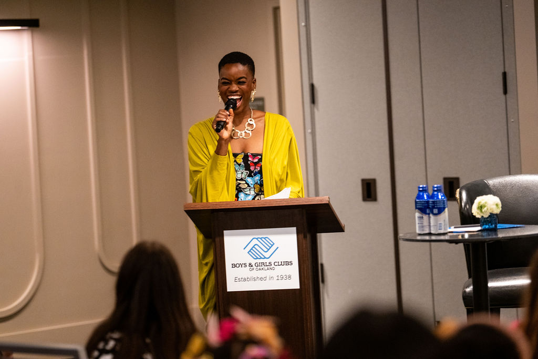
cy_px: 180
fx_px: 2018
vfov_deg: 10.2
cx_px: 269
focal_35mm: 135
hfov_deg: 15.2
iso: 2500
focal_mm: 135
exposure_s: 1/100
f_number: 2.8
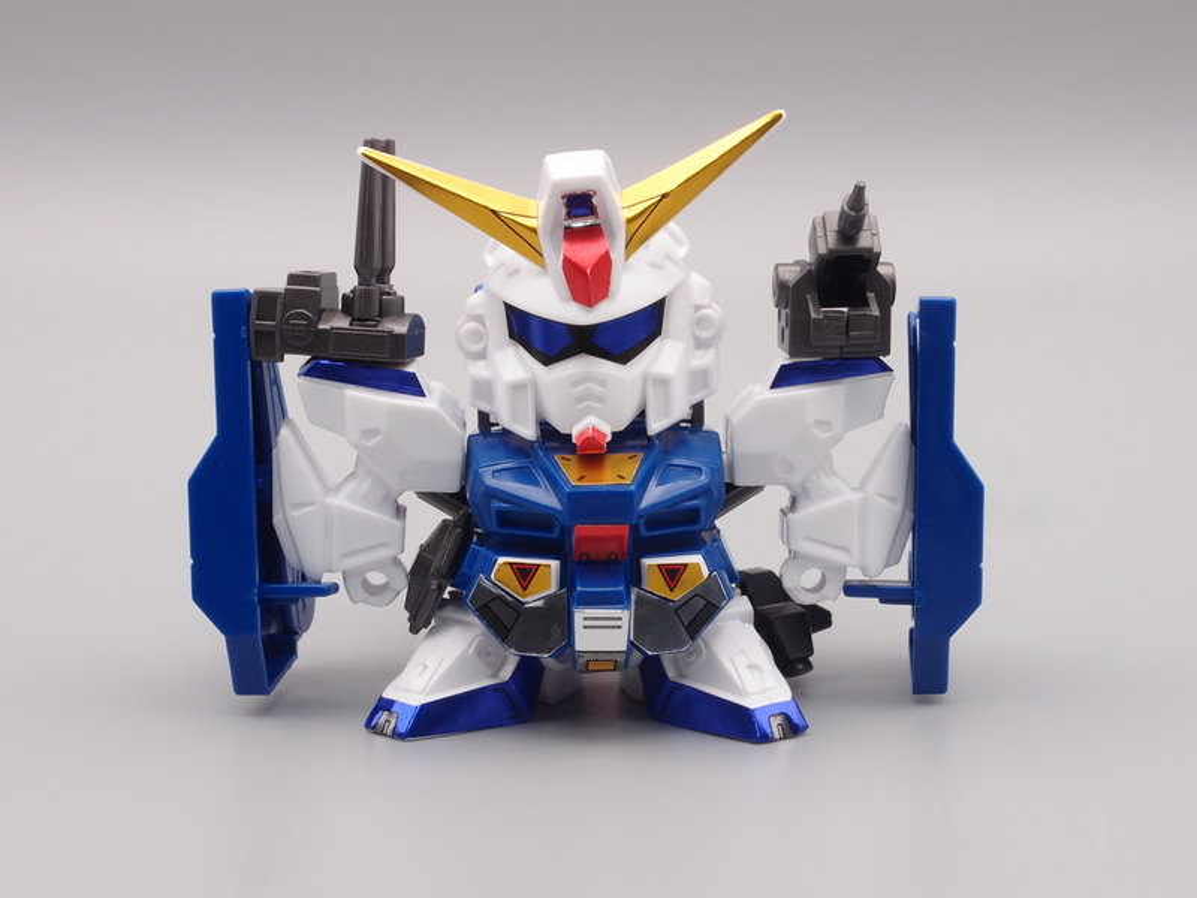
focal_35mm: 77
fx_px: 2663
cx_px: 598
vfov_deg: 19.1
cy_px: 449
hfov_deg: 25.3
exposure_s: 1/10
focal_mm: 16.63
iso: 100
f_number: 8
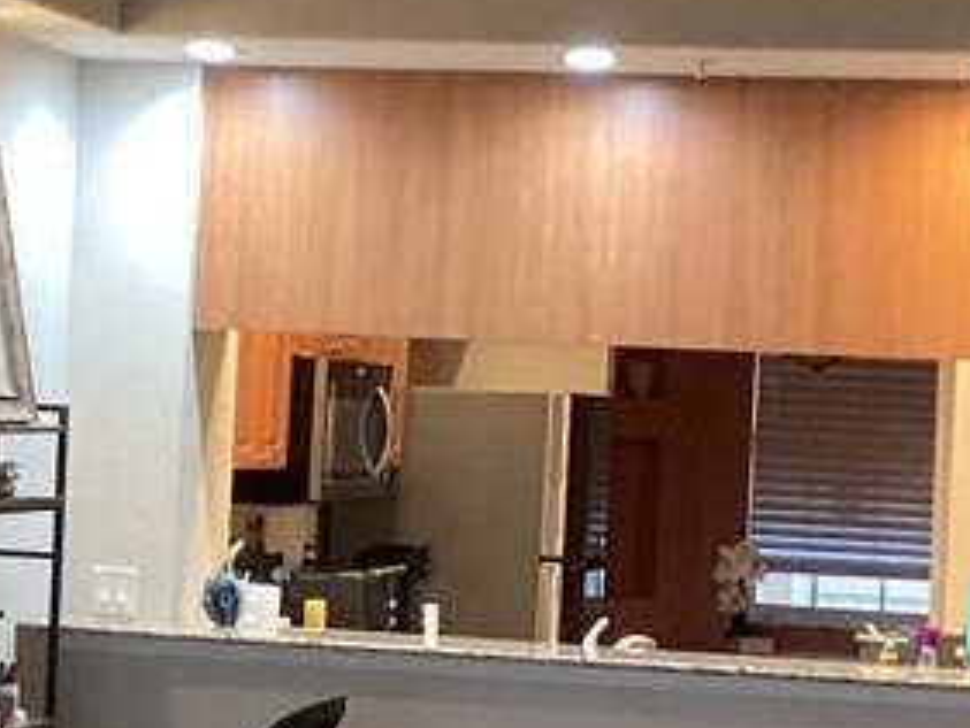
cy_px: 390
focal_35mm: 113
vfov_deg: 13.1
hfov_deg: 17.4
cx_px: 514
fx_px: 3168
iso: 320
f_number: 2.4
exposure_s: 1/40
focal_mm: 3.3
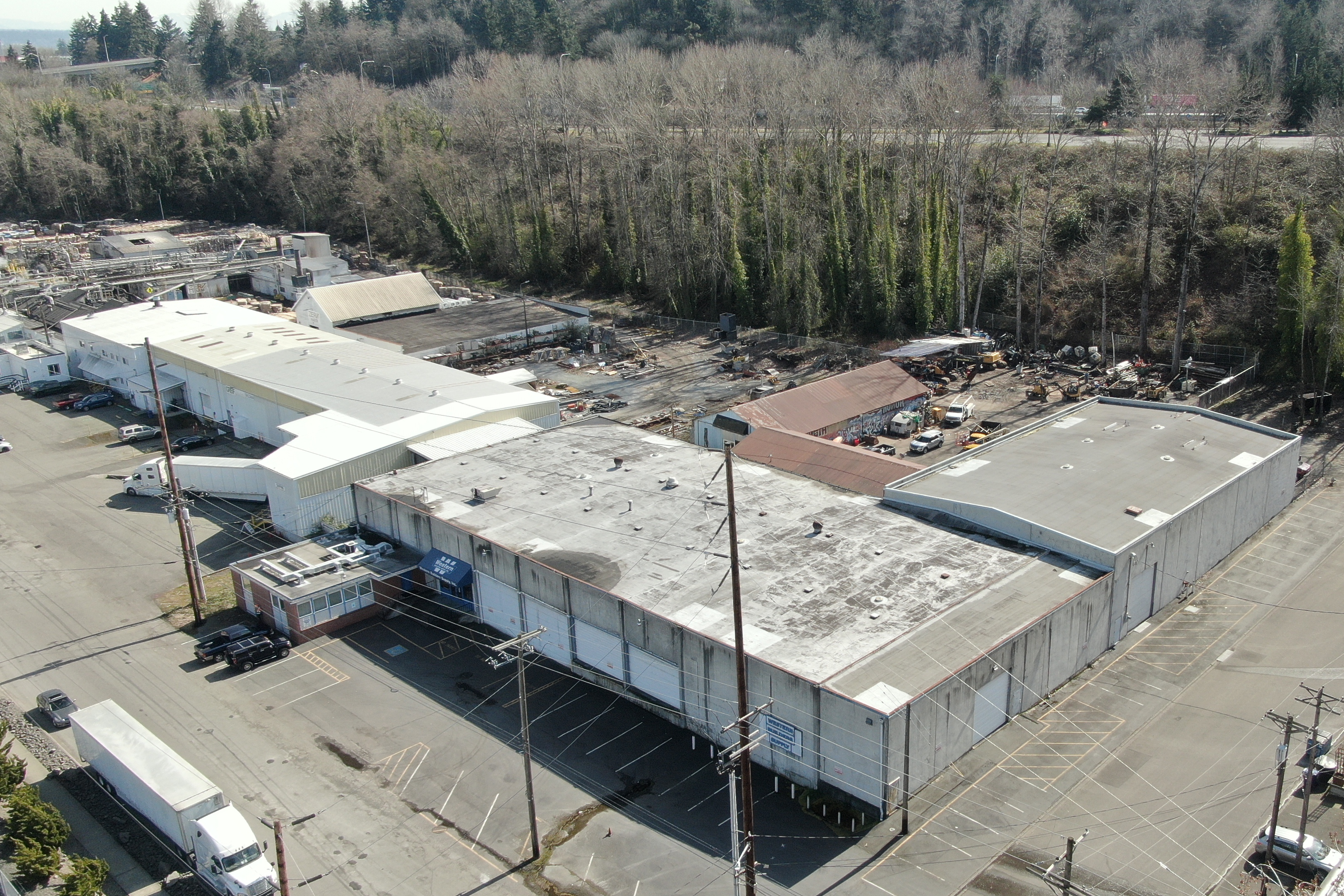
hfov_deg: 58.1
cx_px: 821
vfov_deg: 41.1
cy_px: 481
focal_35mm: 32
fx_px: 1195
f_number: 2.8
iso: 100
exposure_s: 1/320
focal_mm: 4.48
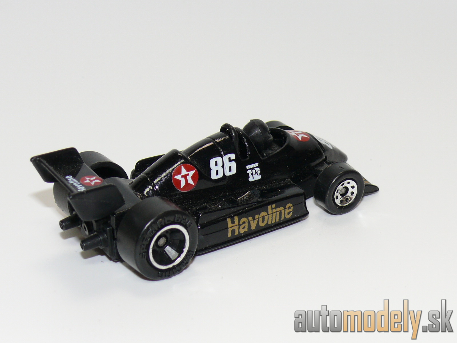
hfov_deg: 20.2
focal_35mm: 97
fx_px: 1281
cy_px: 172
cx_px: 228
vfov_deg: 15.2
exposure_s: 1/30
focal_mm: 13.2
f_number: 4
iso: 100
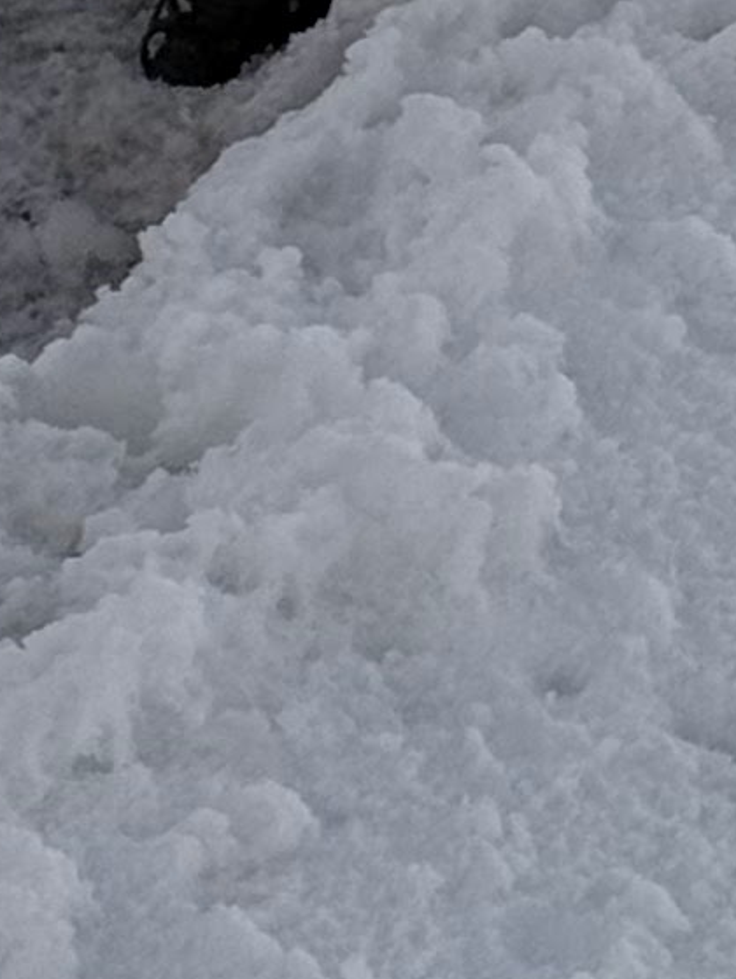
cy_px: -214
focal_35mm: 346
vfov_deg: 5.7
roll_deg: -5.0
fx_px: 9798
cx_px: 1221
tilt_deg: +14.8
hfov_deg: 4.3
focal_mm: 6.76
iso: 64
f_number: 1.78
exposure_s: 1/190
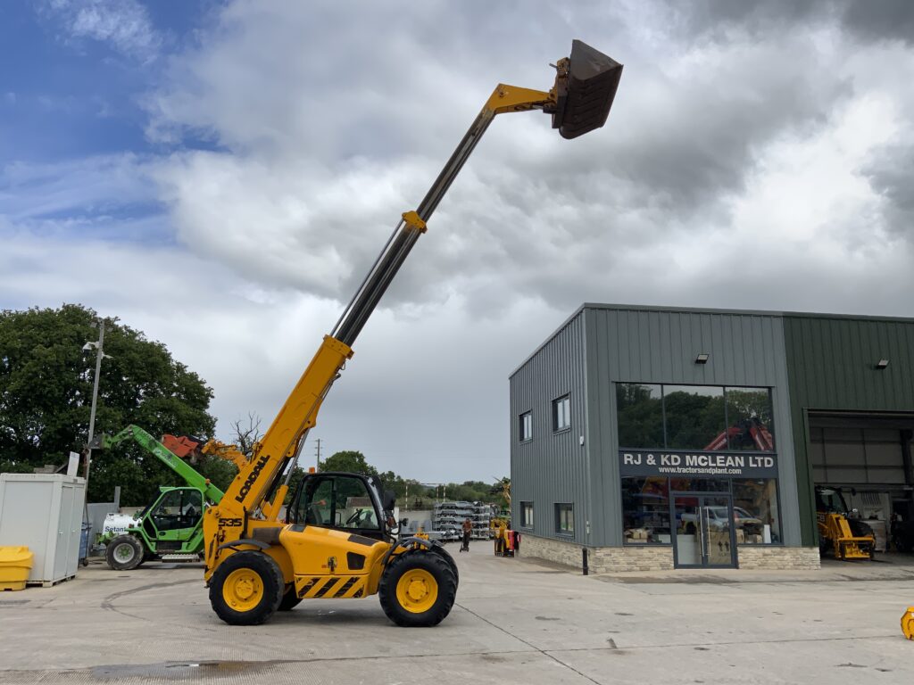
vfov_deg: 48.2
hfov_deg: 61.7
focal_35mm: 29
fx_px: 766
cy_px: 342
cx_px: 457
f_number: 1.8
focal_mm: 3
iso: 16
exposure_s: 1/1534
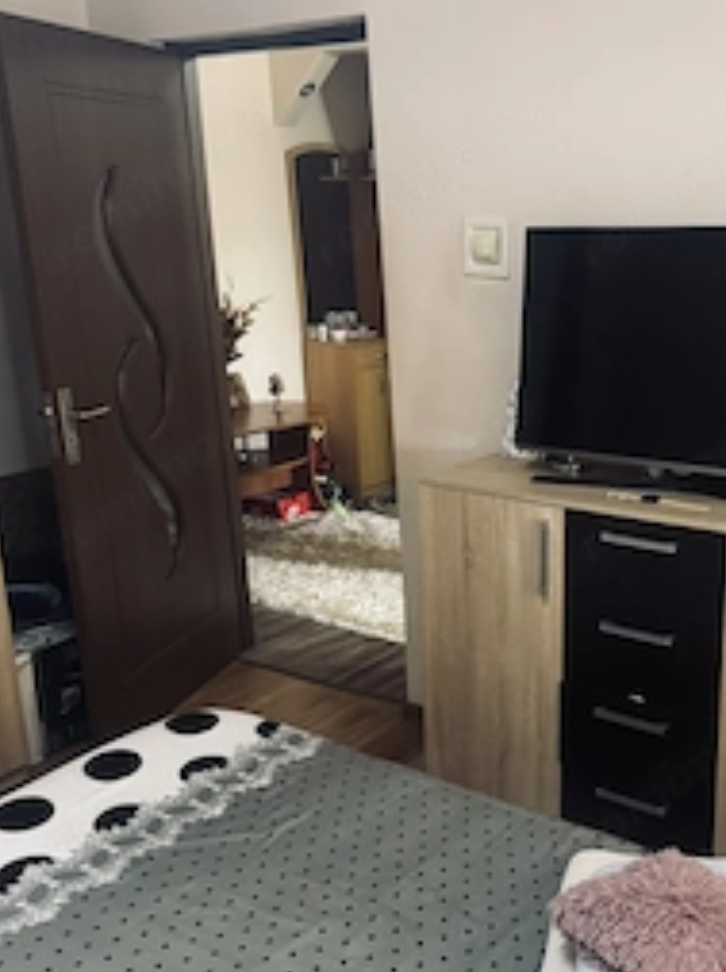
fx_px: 1065
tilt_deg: -17.9
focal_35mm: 38
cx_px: 565
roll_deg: -0.4
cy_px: 538
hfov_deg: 36.5
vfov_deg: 49.0
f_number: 1.78
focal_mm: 6.76
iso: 800
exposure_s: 1/50
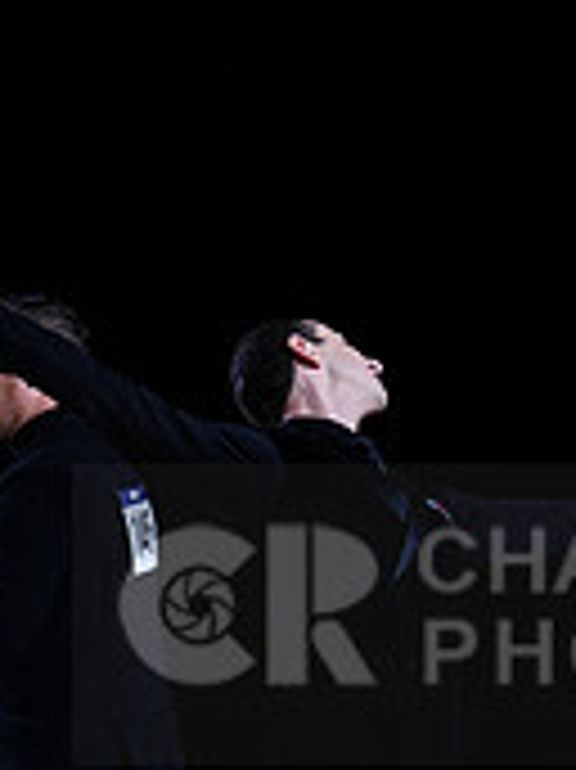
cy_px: 617
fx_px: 6375
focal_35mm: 287
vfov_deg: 6.9
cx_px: 695
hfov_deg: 5.2
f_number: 2.8
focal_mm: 88
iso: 320
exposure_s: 1/500
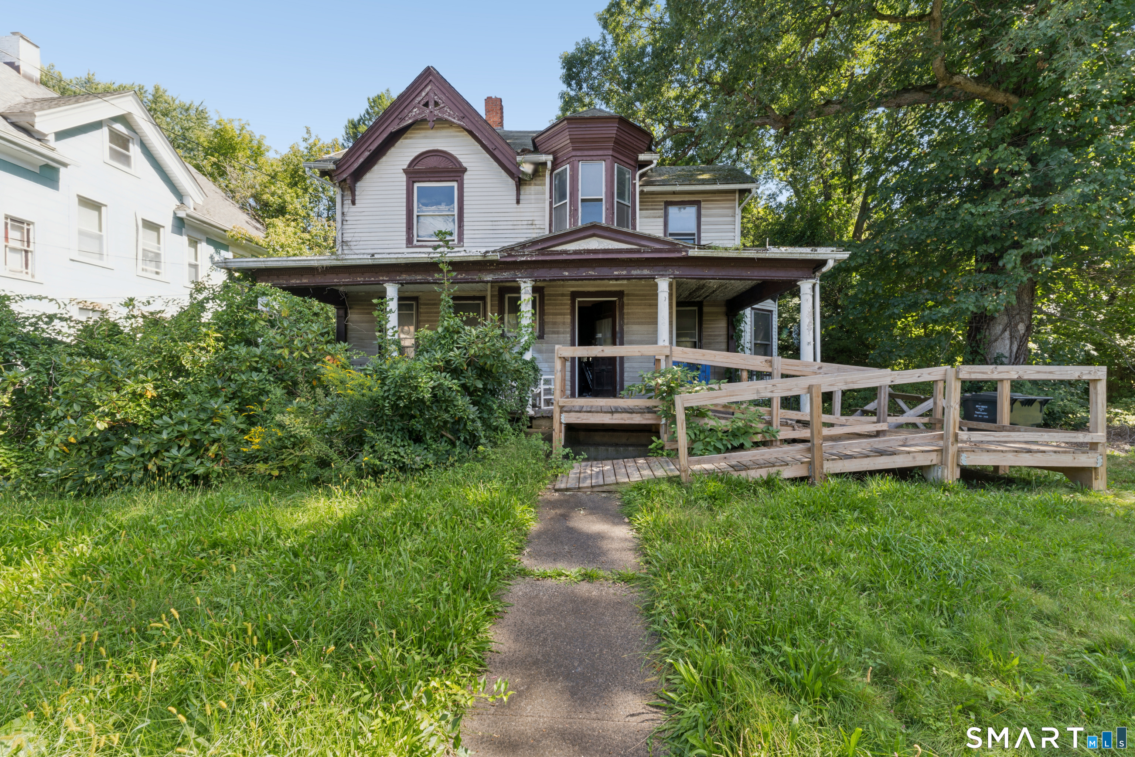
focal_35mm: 14
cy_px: 378
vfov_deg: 81.2
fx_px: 441
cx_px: 568
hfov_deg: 104.3
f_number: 22
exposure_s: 1/3.33
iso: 100
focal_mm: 14
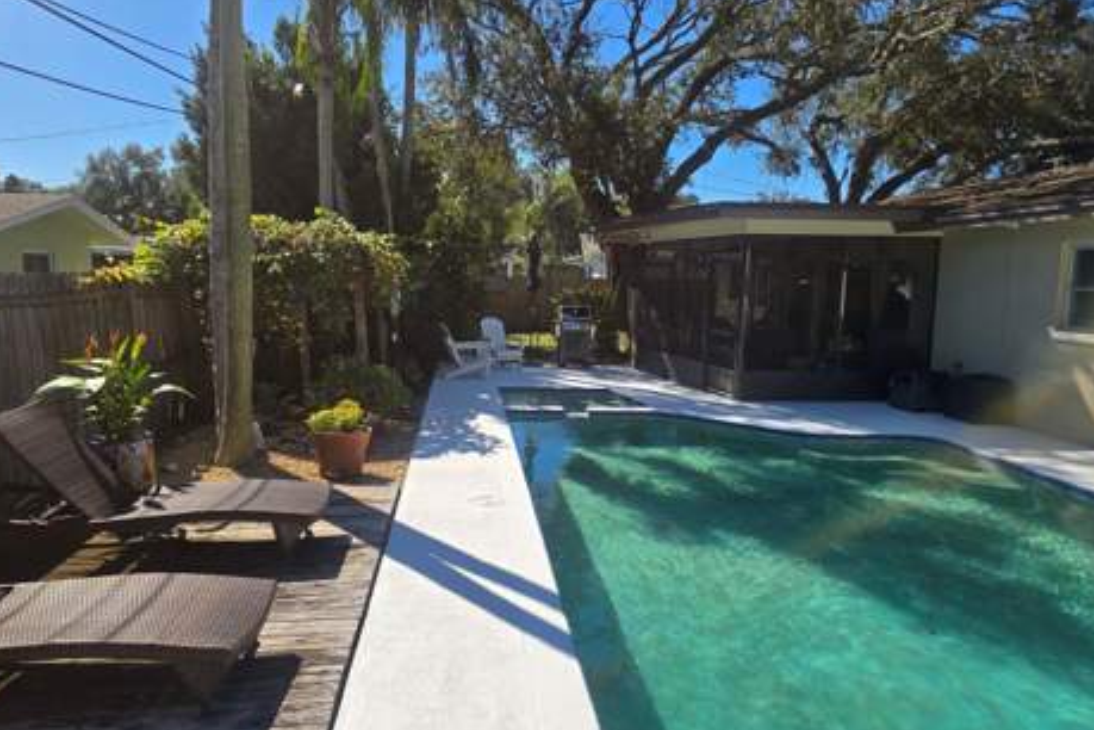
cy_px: 377
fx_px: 760
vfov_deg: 51.3
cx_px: 543
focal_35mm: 25
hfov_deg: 71.5
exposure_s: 1/836
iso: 12
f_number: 1.7
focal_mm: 6.3
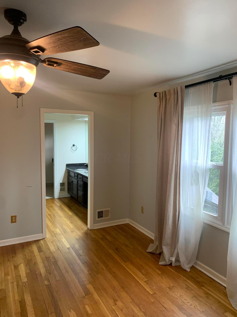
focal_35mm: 26
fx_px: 237
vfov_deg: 67.3
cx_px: 118
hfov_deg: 53.1
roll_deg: -1.0
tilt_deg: -4.8
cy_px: 158
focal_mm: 4.25
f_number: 1.8
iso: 160
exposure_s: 1/60
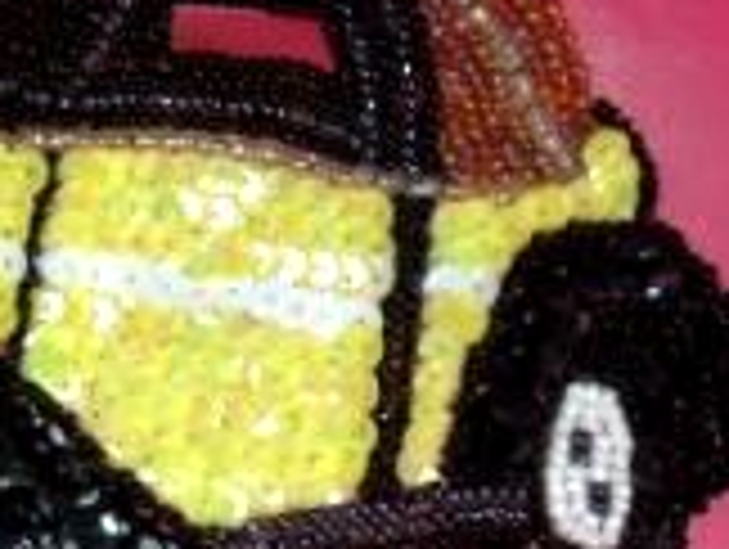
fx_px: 4429
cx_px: -189
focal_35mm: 210
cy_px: 324
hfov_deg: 9.3
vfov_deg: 7.1
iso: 80
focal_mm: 13.7
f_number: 4.4
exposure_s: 1/250
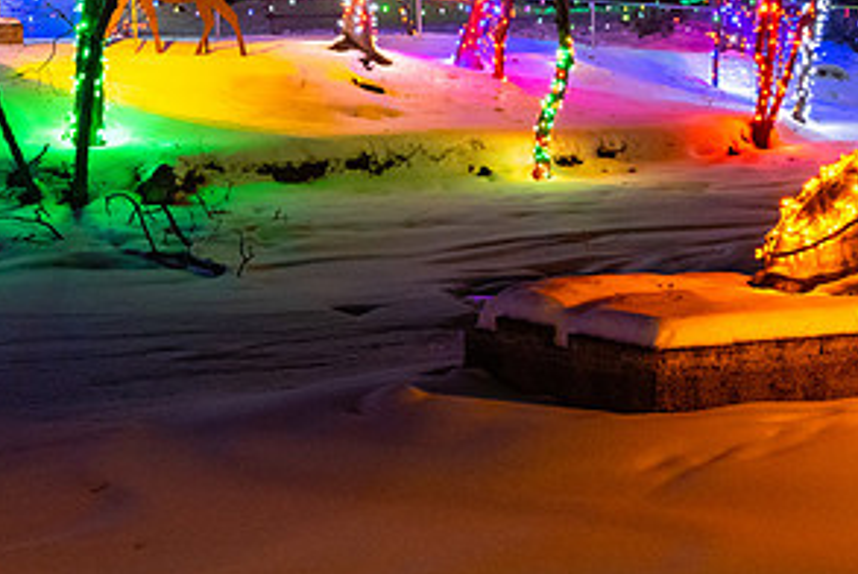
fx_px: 2672
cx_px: 664
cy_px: 12
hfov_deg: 18.1
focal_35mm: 112
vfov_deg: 12.1
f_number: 6.3
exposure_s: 1/15
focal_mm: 50
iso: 6400
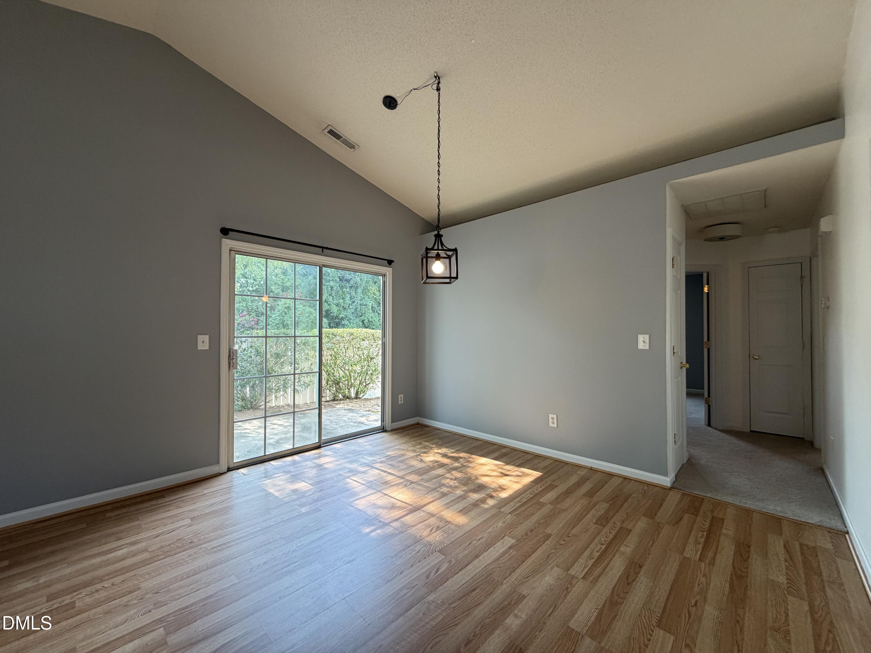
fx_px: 352
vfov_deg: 85.7
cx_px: 436
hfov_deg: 102.1
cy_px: 326
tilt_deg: +1.6
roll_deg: +0.0
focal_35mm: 14
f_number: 2.2
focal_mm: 2.22
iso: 125
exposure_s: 1/120
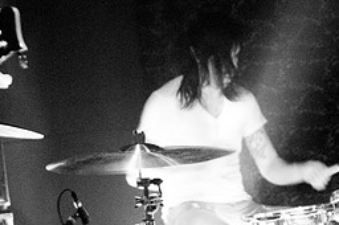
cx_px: -21
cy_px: 72
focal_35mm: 102
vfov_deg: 13.4
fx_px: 959
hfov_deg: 19.3
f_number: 1.4
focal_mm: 30
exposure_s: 1/40
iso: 1000
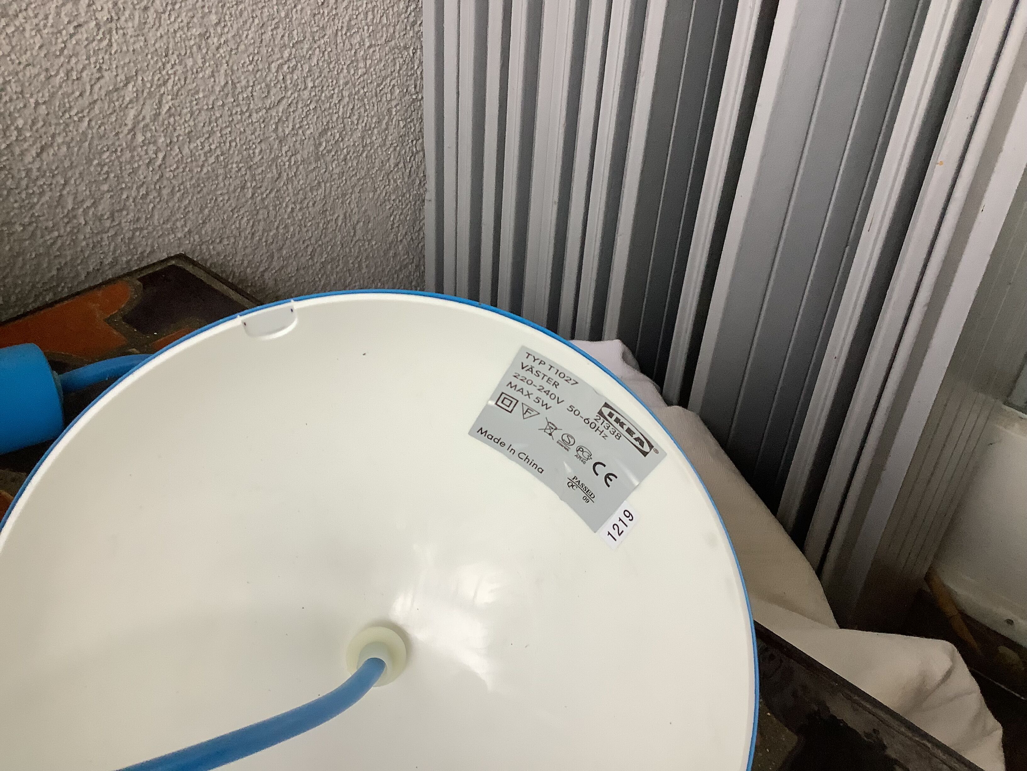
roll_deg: -4.8
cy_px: 386
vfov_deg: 45.4
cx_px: 514
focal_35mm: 31
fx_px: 920
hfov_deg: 58.4
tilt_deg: -37.4
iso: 125
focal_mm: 3.3
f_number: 2.4
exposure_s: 1/60
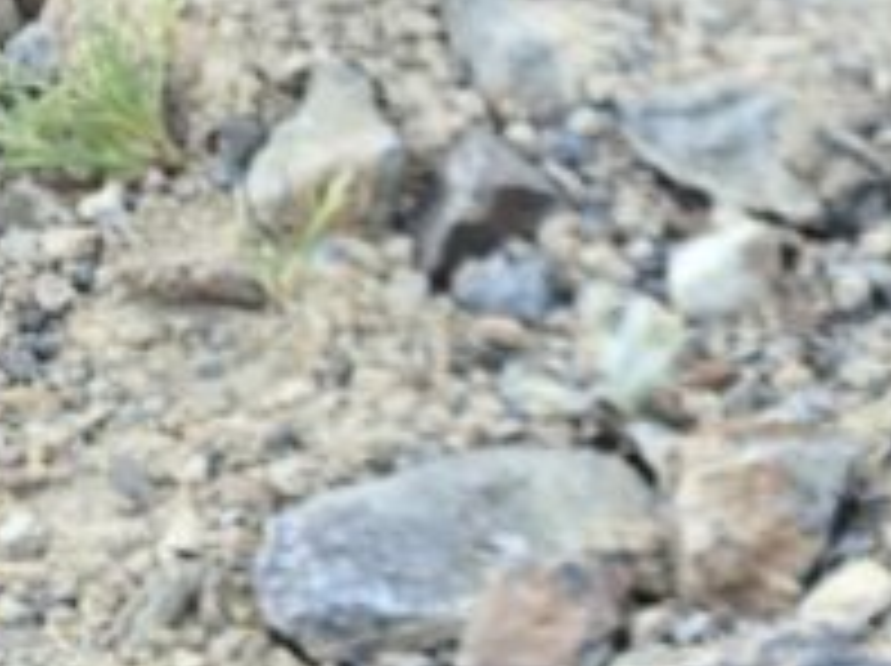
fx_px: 3059
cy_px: 999
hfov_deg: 12.9
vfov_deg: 11.9
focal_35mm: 119
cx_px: 2092
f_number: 1.8
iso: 64
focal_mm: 5.4
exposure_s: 1/180
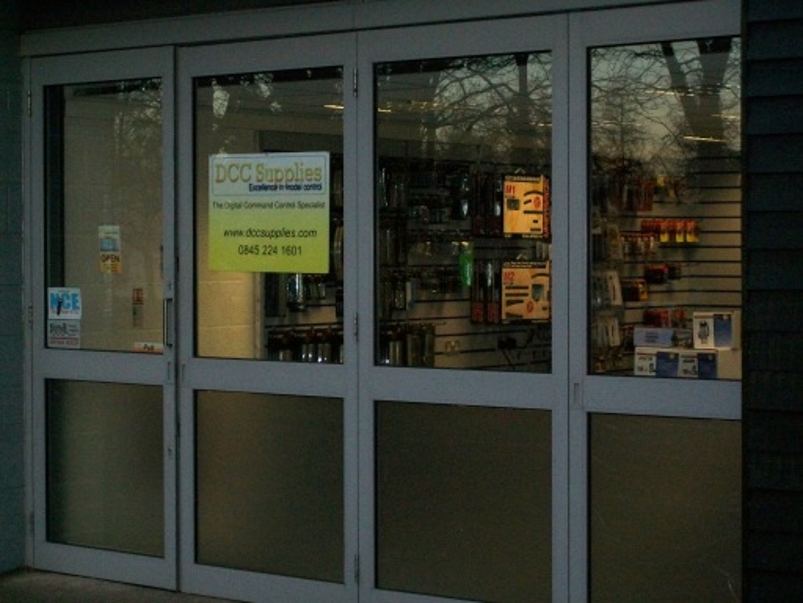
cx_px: 402
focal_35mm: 87
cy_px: 302
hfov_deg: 22.5
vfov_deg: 17.0
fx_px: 2018
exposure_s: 1/125
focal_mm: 14.3
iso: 160
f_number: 4.3
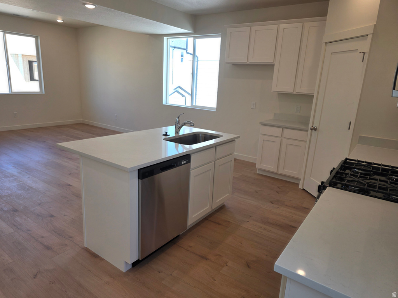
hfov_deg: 73.9
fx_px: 264
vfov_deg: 58.9
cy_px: 149
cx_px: 199
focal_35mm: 23
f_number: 1.7
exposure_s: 1/120
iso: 32
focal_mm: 6.3
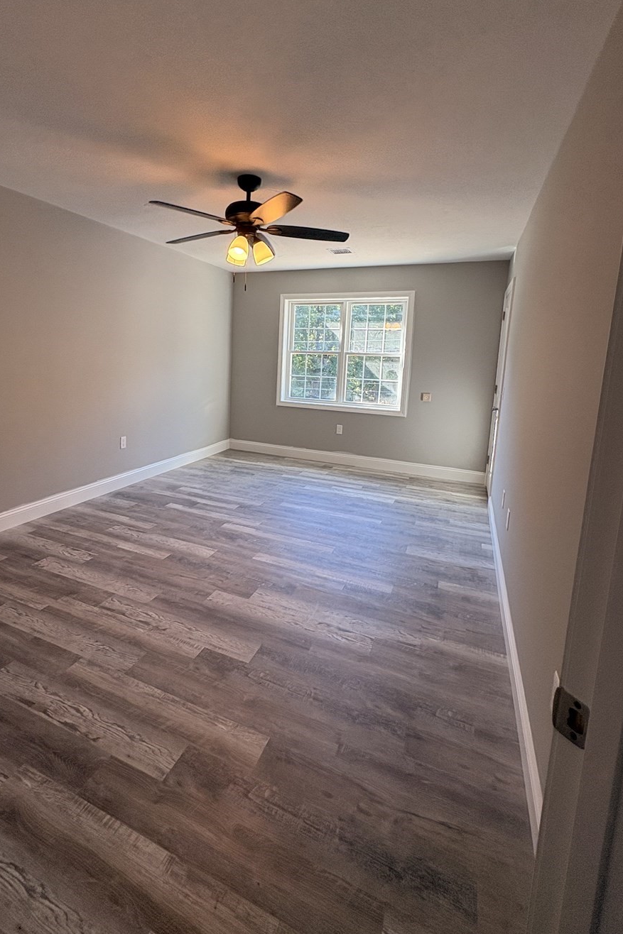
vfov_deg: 92.9
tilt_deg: -7.3
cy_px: 413
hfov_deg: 70.0
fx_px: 441
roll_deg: -1.9
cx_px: 265
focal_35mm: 17
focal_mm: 2.22
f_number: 2.2
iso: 100
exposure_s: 1/120
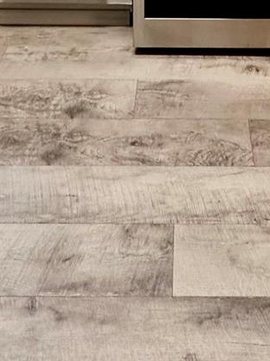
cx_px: 193
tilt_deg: -7.7
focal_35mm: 51
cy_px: -273
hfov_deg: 28.2
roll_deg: -1.4
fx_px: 531
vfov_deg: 22.8
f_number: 2.2
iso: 320
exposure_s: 1/120
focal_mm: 2.22
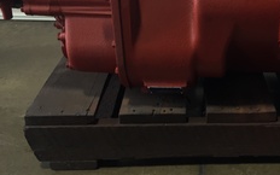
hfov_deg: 37.0
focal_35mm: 53
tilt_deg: -20.5
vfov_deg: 23.9
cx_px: 220
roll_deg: -2.0
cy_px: 27
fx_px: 404
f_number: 2.2
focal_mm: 4.15
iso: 80
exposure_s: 1/30
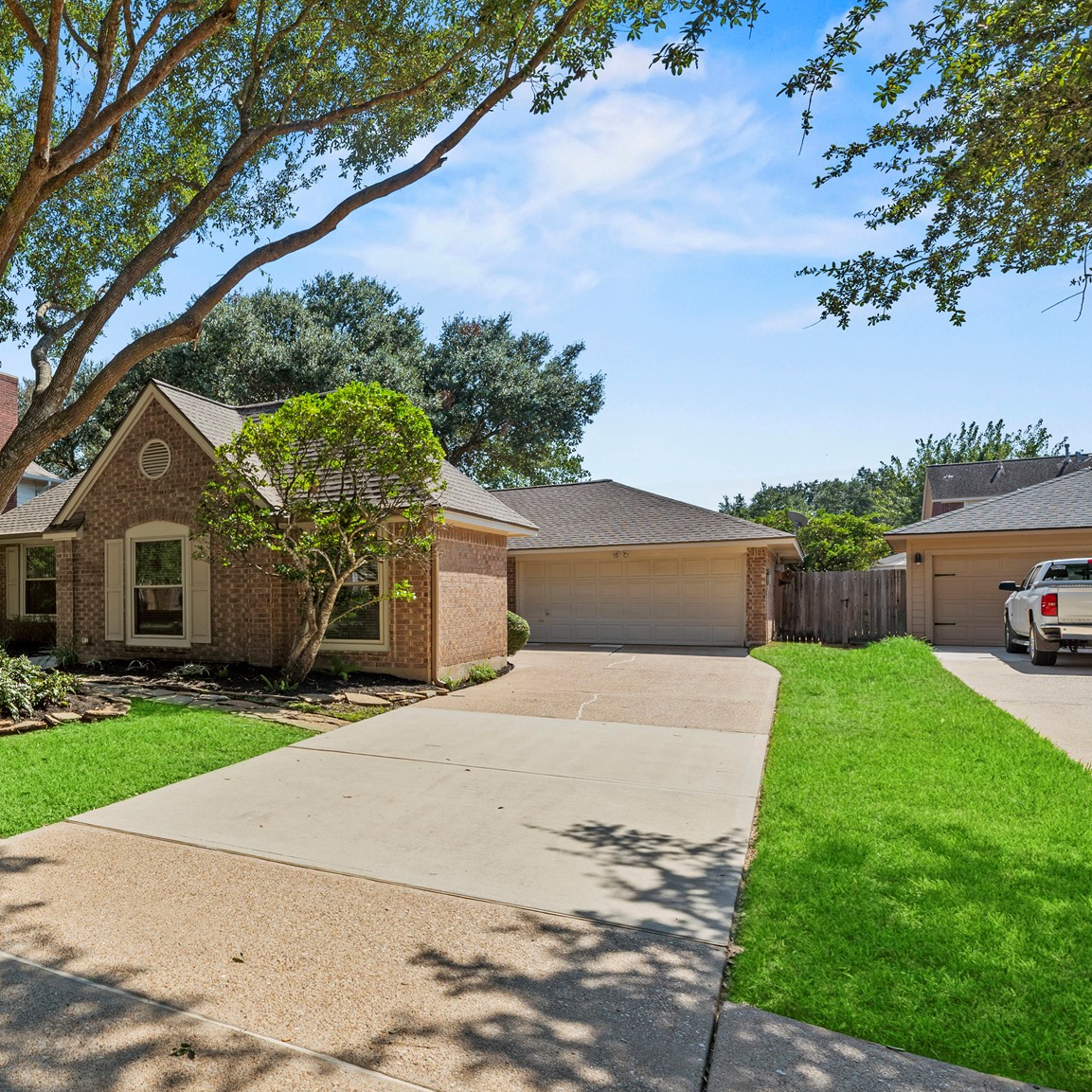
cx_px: 129
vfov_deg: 64.7
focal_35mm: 24
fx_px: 857
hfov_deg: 56.9
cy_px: 630
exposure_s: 1/200
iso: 100
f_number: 8
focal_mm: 15
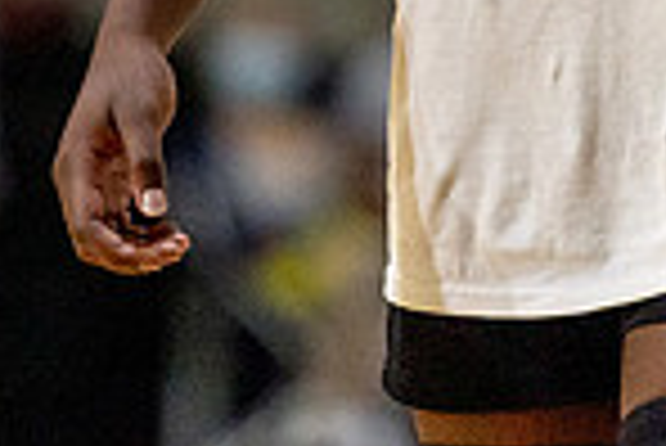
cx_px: 555
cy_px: -665
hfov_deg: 2.0
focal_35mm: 1011
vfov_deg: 1.4
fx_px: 18722
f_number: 2.8
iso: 2500
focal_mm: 200
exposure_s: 1/800
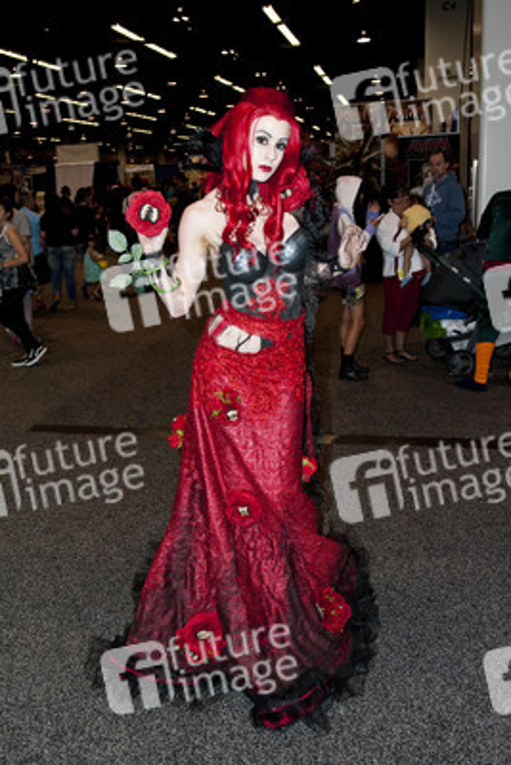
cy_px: 382
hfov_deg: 46.4
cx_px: 256
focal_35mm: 28
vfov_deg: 65.5
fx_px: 596
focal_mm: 28
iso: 320
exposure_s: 1/320
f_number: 5.6
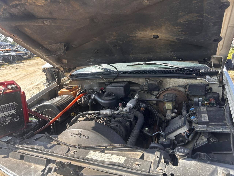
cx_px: 117
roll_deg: +1.0
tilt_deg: -17.2
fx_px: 162
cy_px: 88
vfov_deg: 56.8
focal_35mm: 24
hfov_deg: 71.6
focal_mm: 6.86
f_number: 1.78
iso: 80
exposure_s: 1/709
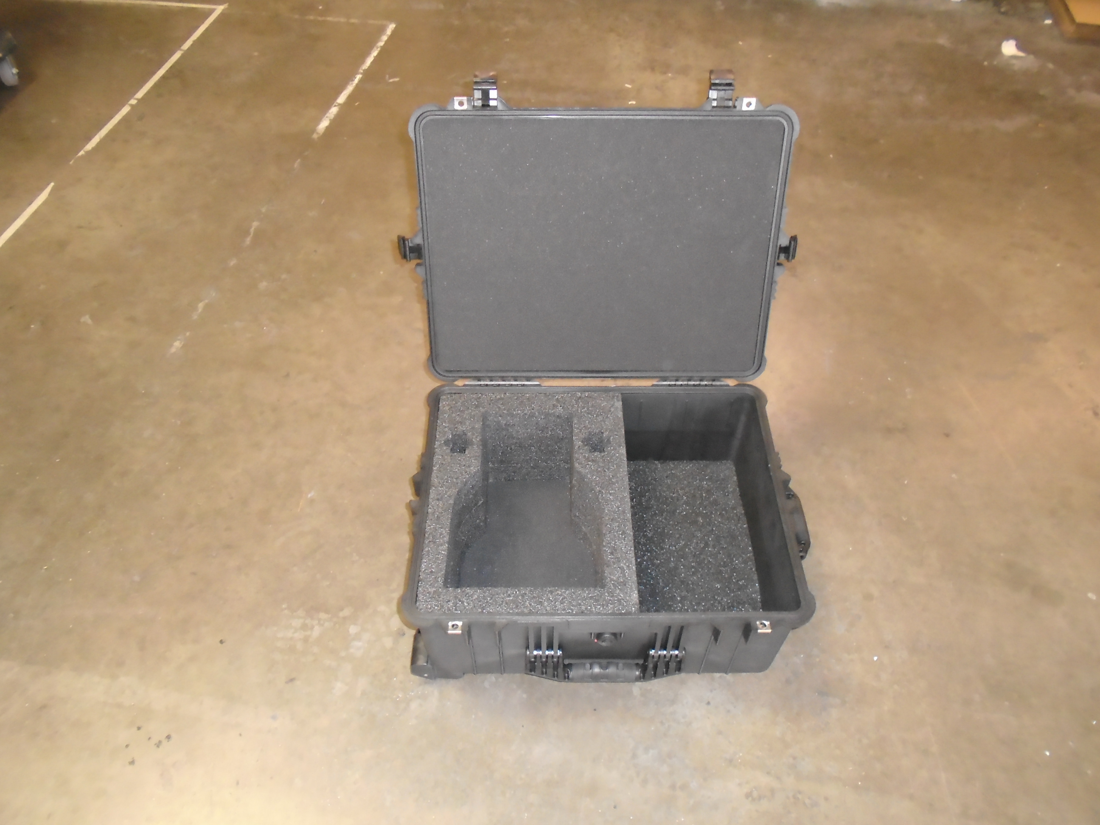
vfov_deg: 53.1
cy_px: 412
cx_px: 550
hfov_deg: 67.3
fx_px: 826
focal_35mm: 26
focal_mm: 4.6
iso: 640
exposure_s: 1/30
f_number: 3.2
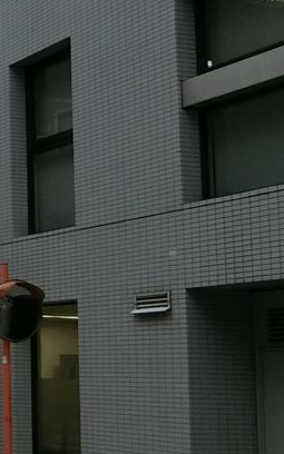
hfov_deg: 12.5
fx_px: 978
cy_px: 283
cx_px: -424
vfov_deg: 26.1
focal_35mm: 79
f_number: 2.7
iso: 80
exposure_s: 1/400
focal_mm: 4.06
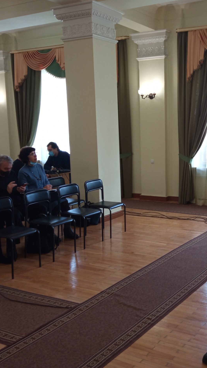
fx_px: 390
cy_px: 183
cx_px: 167
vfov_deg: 50.5
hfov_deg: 29.0
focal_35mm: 40
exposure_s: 1/33.3
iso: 202
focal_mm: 3.79
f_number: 2.2
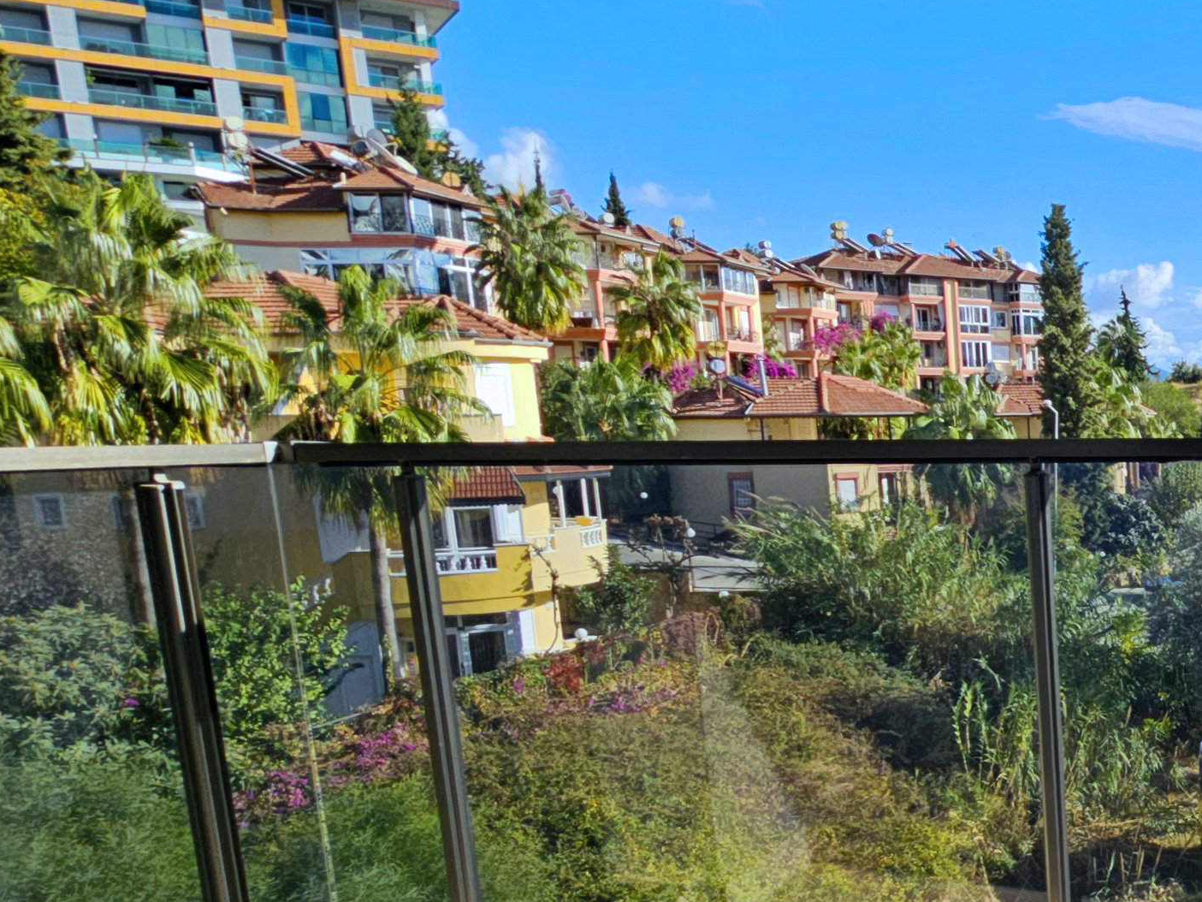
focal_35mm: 37
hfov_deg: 38.7
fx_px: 1285
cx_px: 1401
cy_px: 646
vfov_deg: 37.9
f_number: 2.2
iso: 50
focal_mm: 2.2
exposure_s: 1/1723
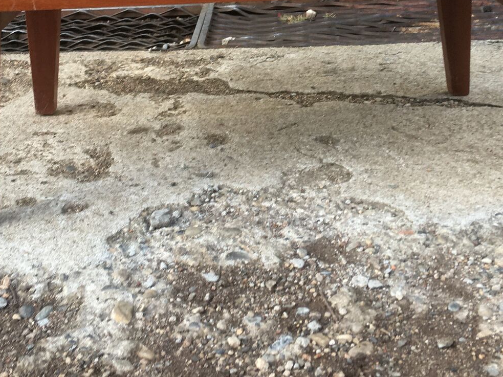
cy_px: 32
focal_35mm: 59
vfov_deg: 24.1
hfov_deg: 32.7
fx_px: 857
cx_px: 253
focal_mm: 4.15
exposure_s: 1/100
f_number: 2.2
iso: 40
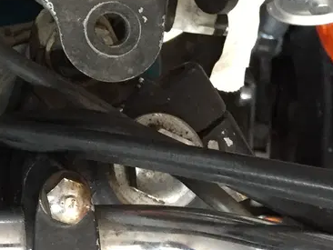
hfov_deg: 19.4
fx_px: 914
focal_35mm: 95
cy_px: -77
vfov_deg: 14.9
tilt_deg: -58.6
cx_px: -66
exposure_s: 1/33
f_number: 2.2
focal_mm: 4.15
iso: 250
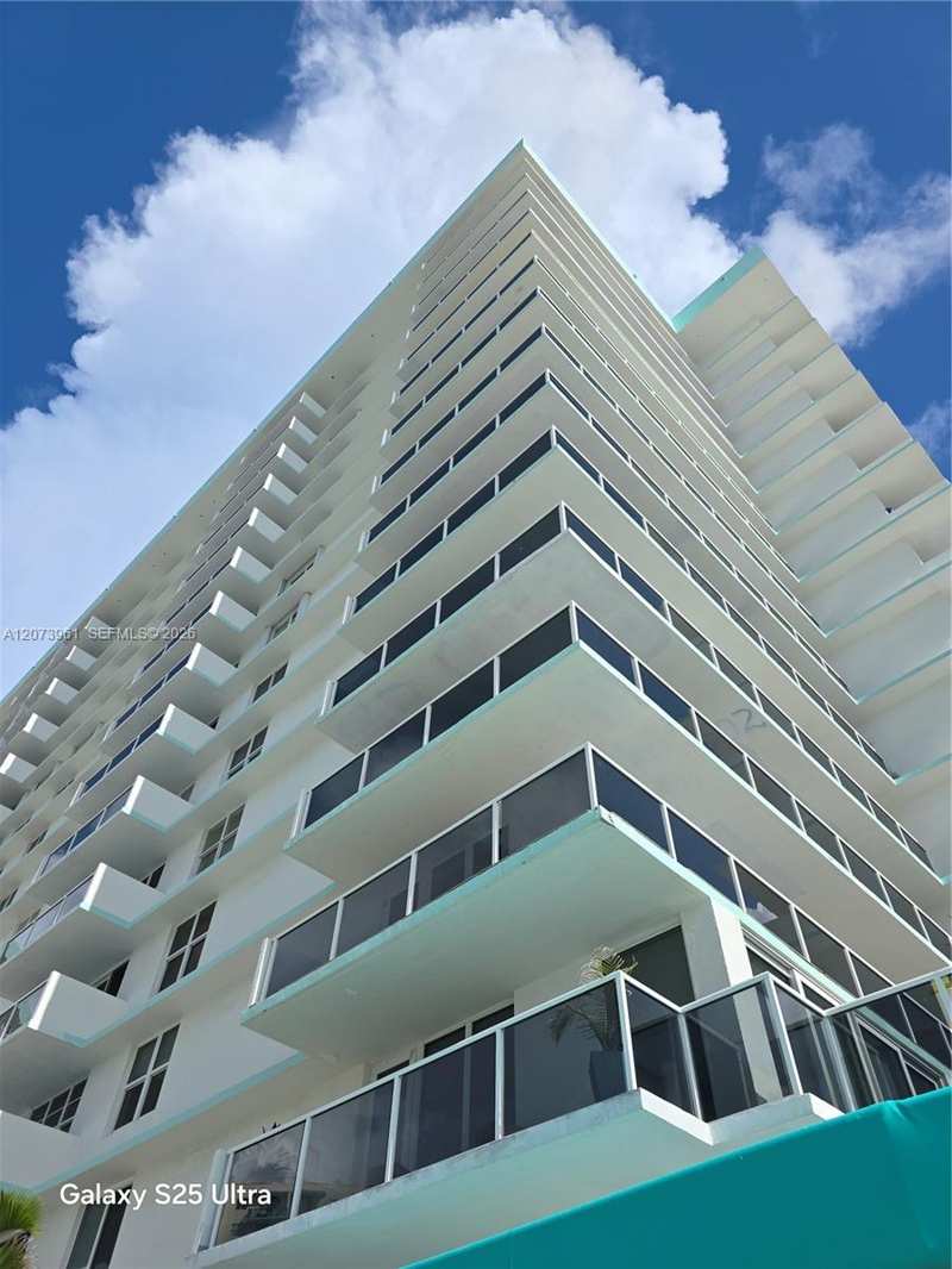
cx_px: 476
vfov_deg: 73.9
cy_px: 634
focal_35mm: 23
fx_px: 843
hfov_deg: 58.9
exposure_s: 1/1242
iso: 12
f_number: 1.7
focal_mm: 6.3
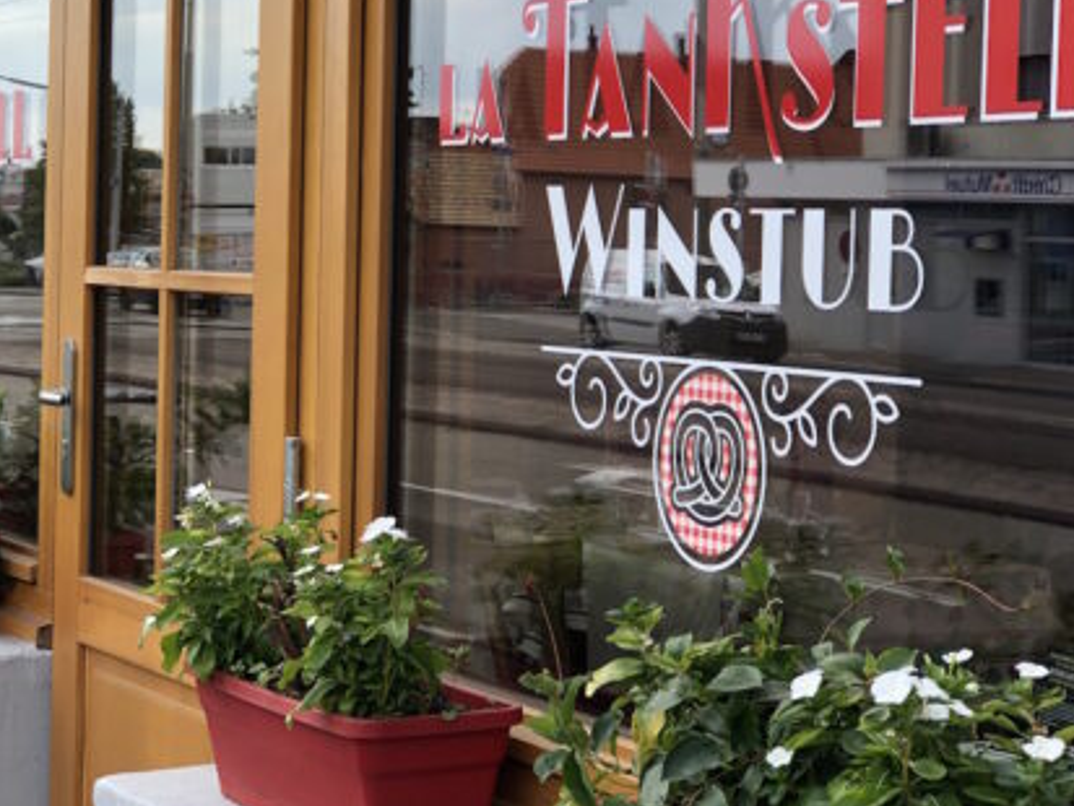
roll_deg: -0.5
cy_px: 299
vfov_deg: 16.1
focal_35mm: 92
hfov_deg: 21.2
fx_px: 2855
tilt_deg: -1.6
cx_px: 381
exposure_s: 1/174
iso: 20
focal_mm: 6.6
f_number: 2.8
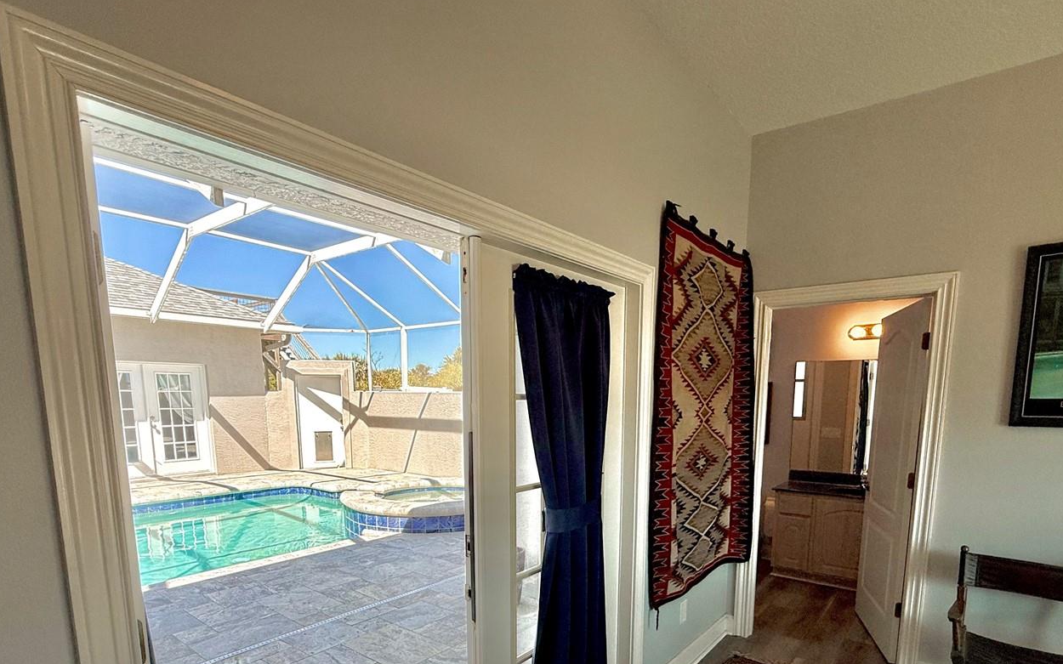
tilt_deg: -7.9
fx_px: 550
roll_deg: -0.8
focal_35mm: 19
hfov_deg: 87.9
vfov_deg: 59.8
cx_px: 564
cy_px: 475
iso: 50
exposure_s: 1/236
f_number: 2.2
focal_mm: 2.22
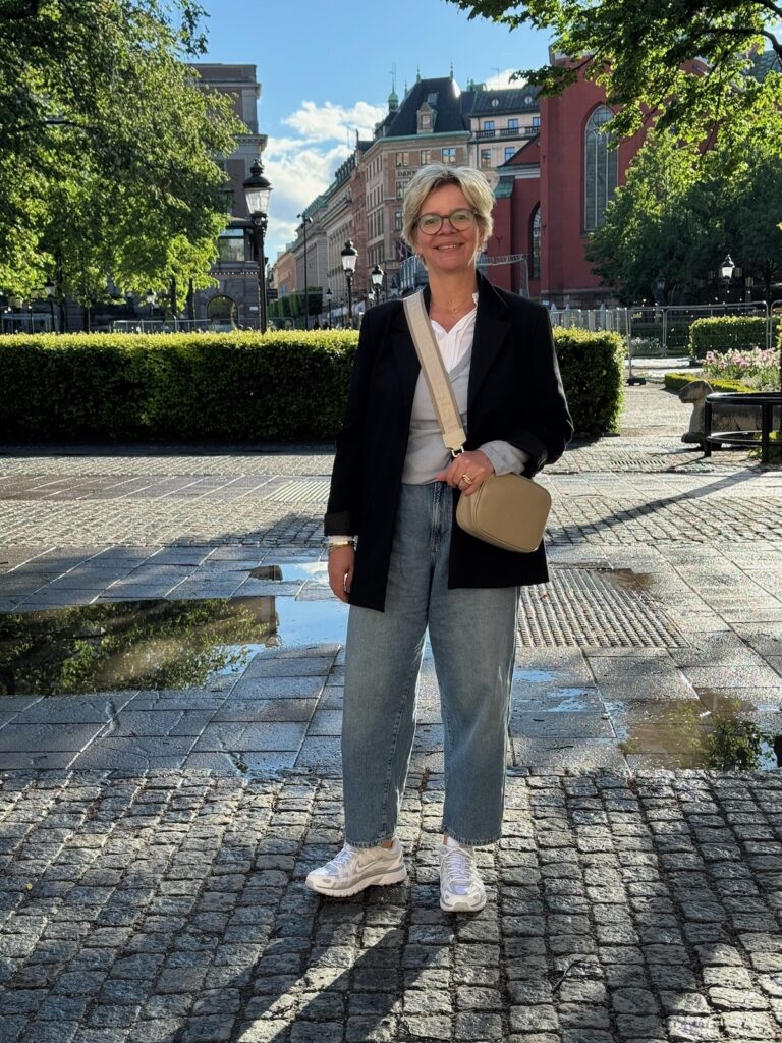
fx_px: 1446
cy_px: 522
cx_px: 391
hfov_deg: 30.3
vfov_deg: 39.7
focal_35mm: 48
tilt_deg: -6.8
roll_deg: +1.1
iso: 64
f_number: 1.78
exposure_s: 1/1215
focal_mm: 6.76
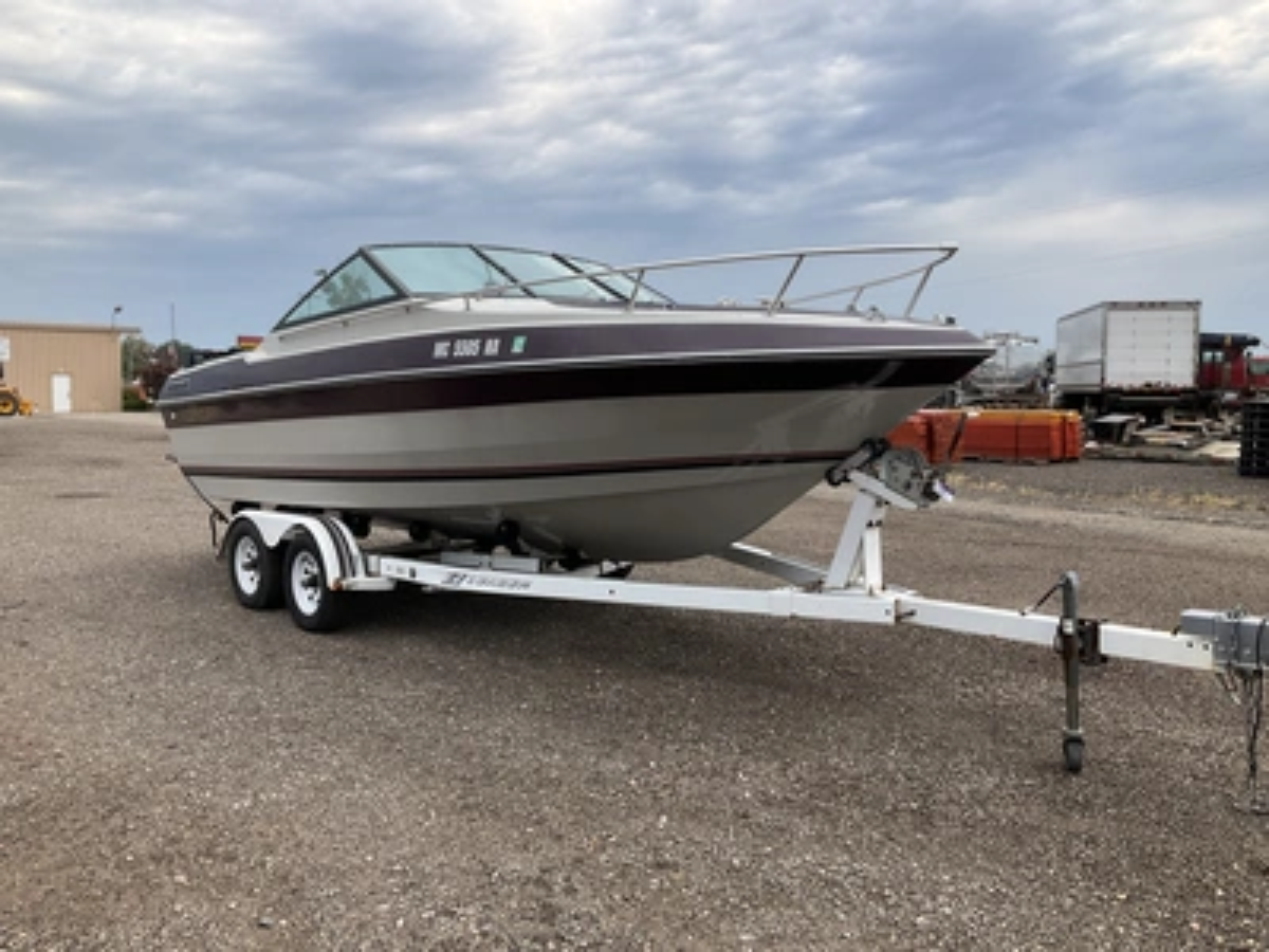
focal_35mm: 29
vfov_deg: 48.2
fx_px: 1063
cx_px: 634
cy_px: 476
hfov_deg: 61.7
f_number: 1.8
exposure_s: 1/657
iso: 25
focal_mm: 3
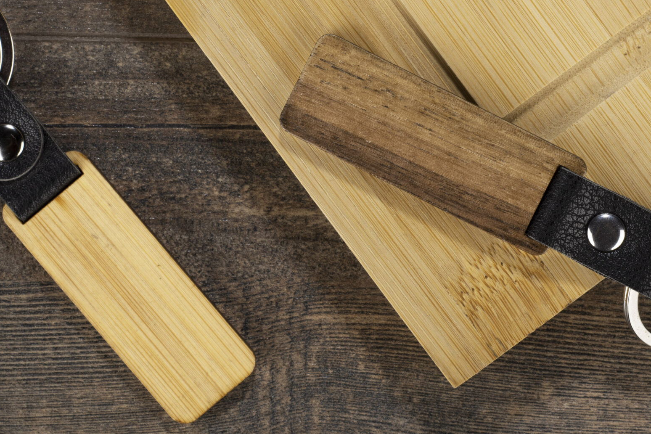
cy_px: 158
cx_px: 380
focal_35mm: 210
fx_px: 3797
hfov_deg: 9.8
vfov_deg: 6.5
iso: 100
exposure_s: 1/125
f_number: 11
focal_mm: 85
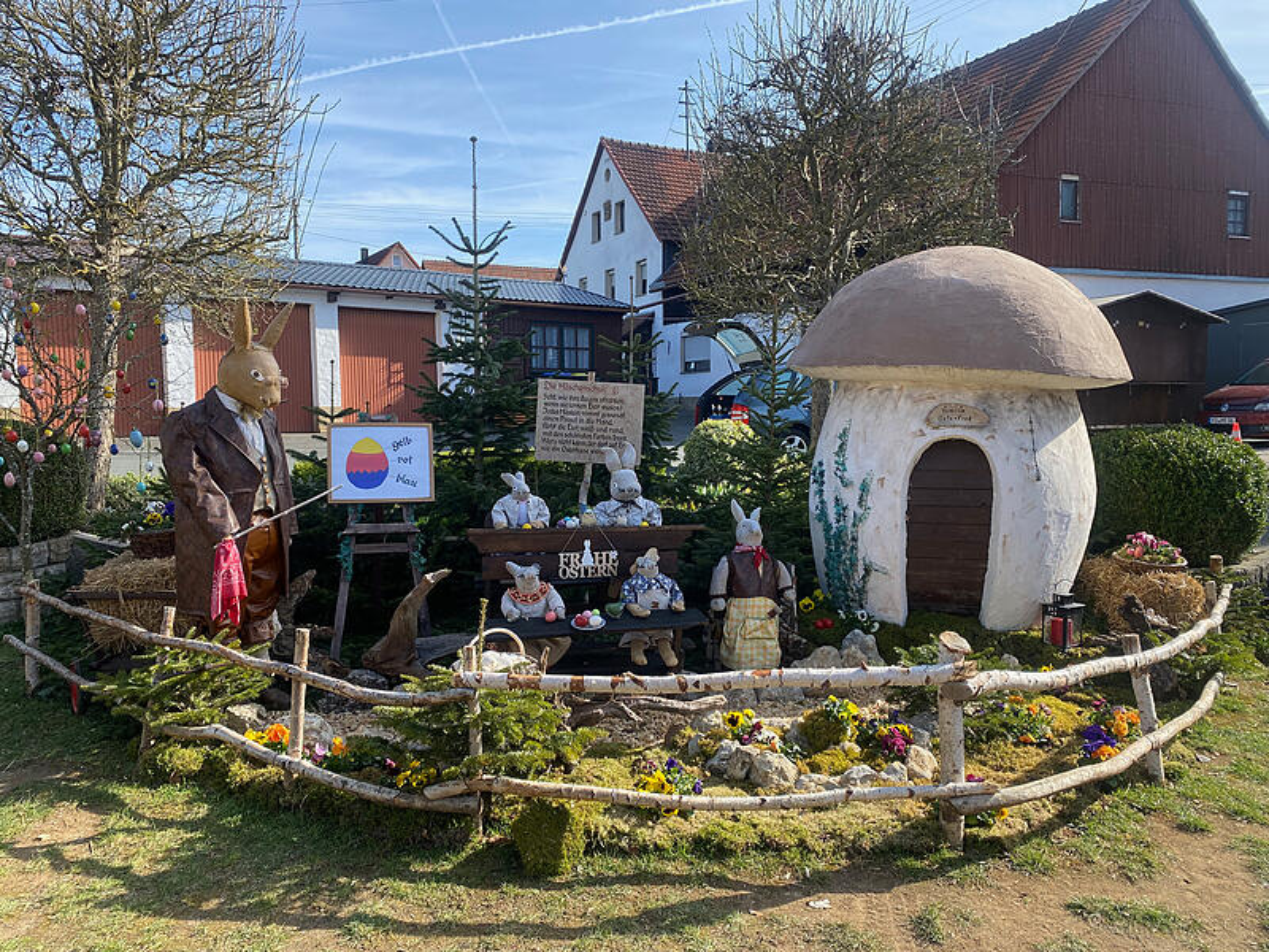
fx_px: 953
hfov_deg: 67.3
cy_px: 476
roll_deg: +0.5
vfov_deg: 53.1
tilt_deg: -4.9
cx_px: 634
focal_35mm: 26
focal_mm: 4.25
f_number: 1.8
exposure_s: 1/1082
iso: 32
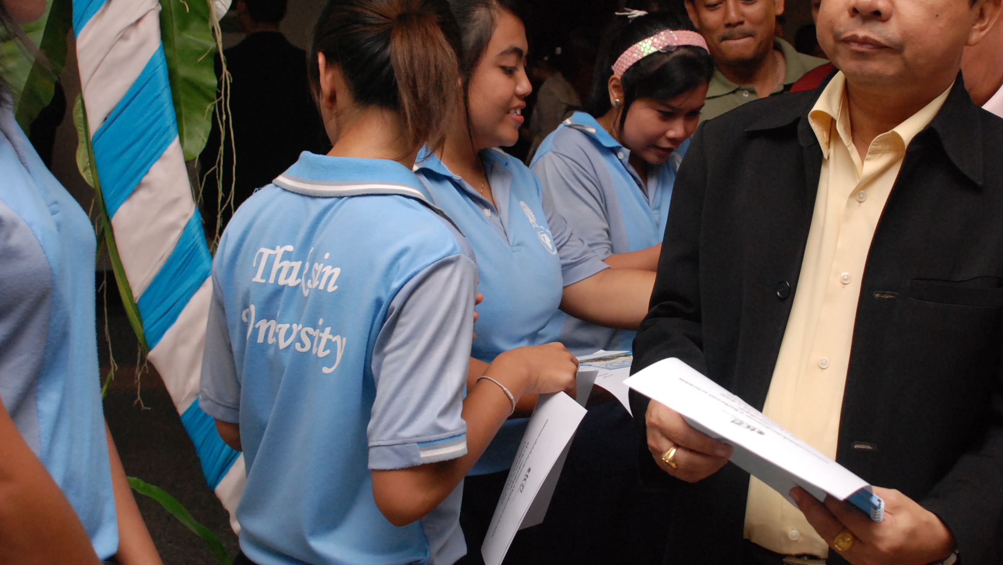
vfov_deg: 21.4
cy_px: 236
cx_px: 628
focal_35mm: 56
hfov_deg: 37.0
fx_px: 1489
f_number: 5.6
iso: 1000
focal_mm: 28
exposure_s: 1/125
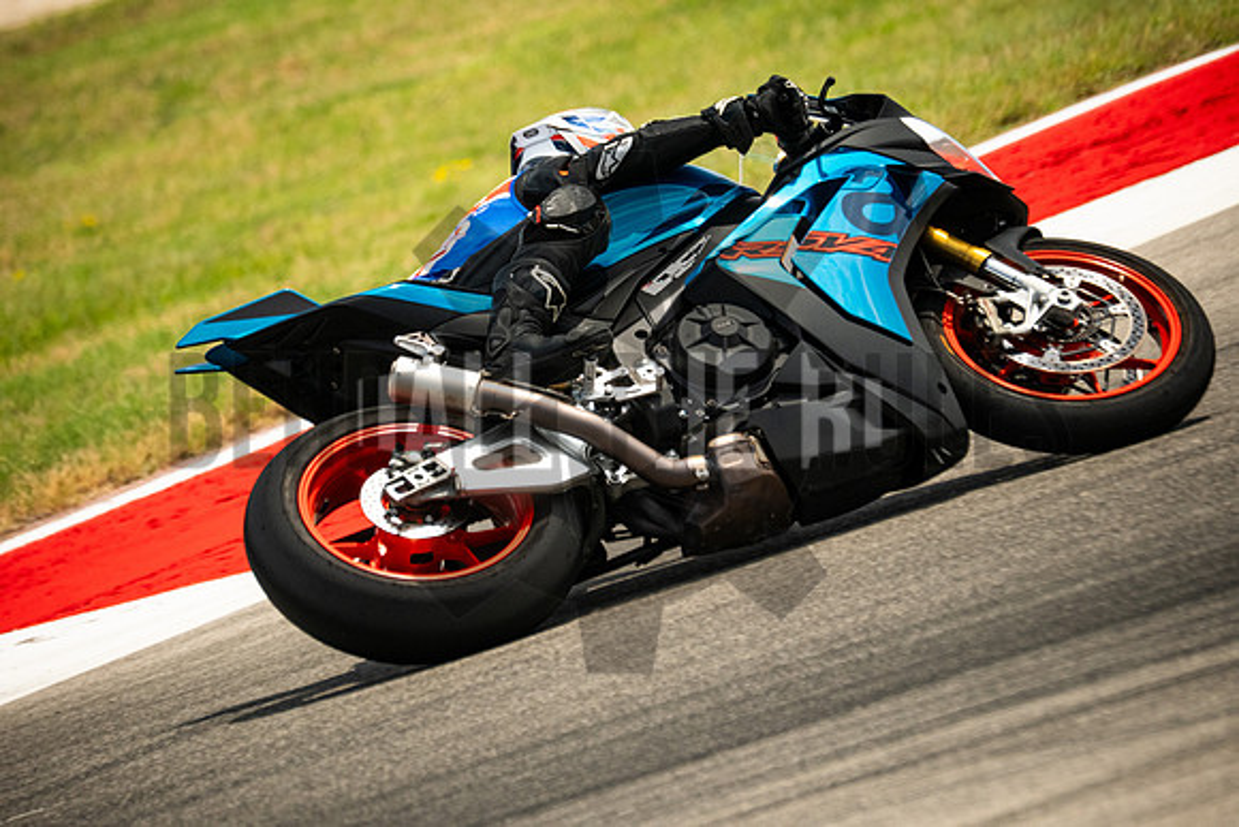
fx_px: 20654
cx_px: 620
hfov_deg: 3.4
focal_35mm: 600
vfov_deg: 2.3
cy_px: 414
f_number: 5.6
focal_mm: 400
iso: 800
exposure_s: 1/1600
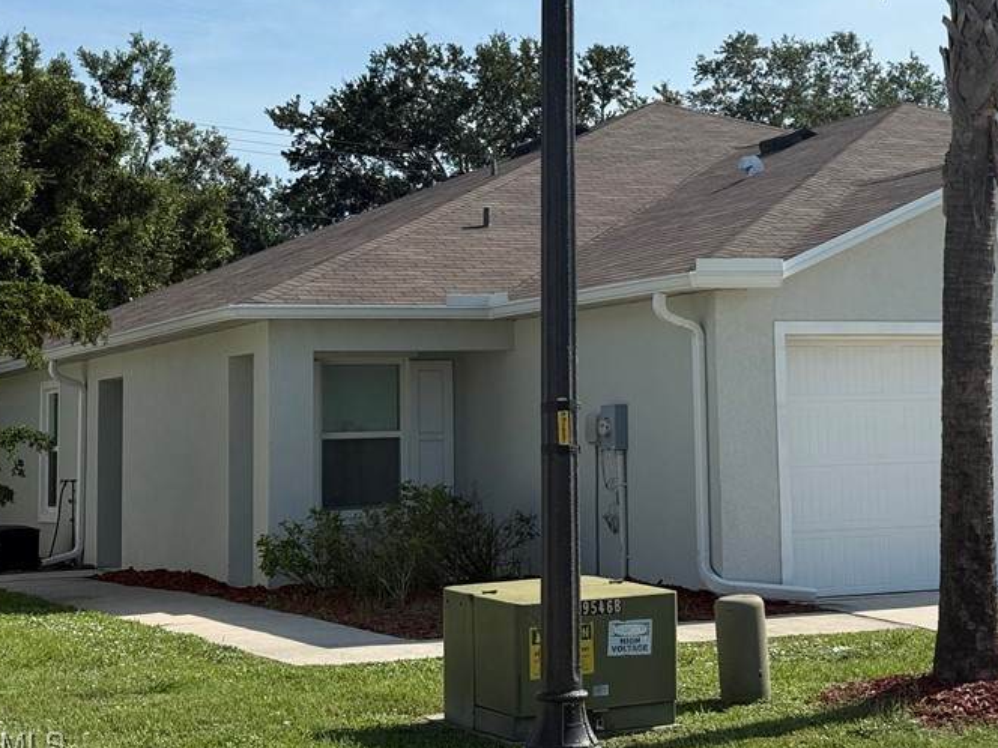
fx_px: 2133
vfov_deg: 19.8
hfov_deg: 26.2
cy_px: 201
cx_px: 651
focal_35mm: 74
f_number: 1.78
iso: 80
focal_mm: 6.76
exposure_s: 1/7143
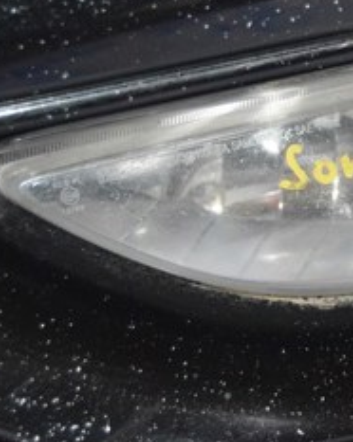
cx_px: 431
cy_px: 166
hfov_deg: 11.2
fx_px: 1769
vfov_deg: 14.2
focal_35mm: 135
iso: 2500
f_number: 4.5
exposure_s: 1/60
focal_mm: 35
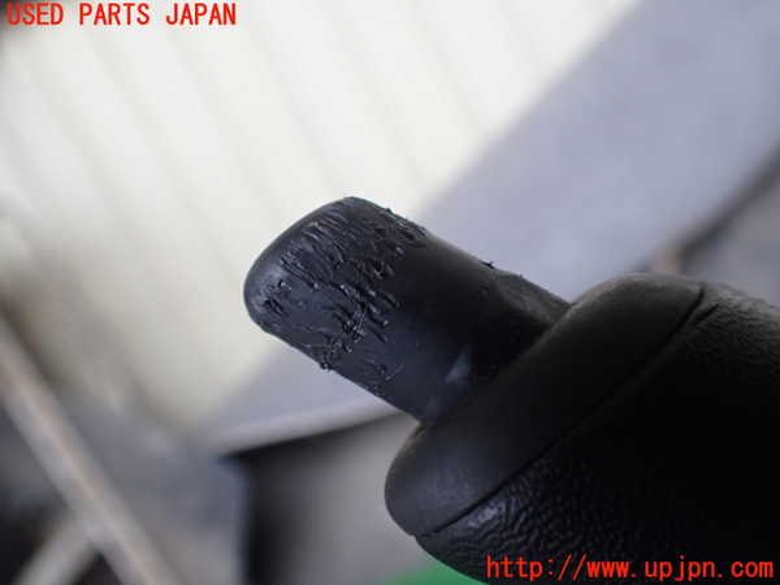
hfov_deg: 60.0
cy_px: 292
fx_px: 676
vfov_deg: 46.8
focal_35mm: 30
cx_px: 390
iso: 400
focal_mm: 5.4
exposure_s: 1/125
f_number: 2.3
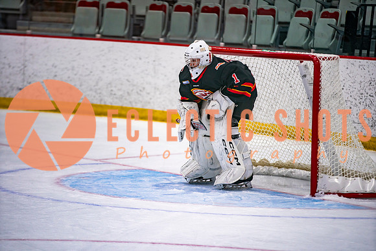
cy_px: 126
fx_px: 2089
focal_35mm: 200
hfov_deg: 10.3
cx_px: 188
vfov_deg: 6.9
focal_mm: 200
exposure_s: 1/640
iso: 800
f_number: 2.8
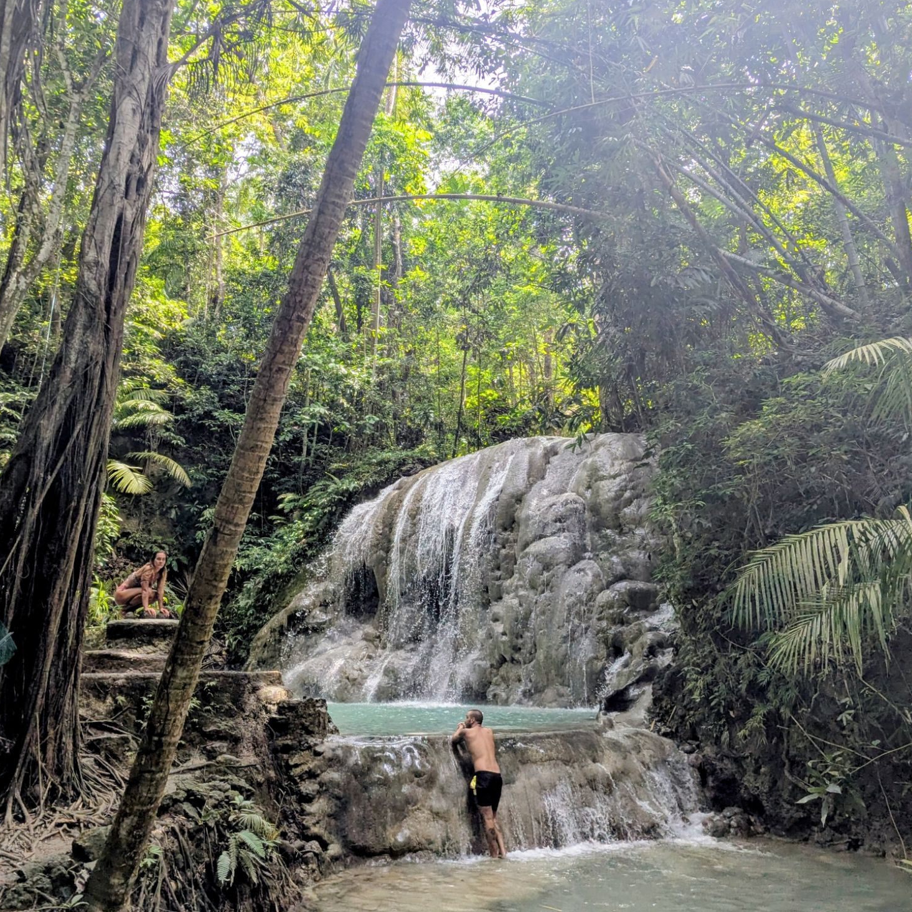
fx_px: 864
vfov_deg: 55.3
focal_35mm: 29
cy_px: 380
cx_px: 453
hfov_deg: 55.6
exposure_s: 1/444
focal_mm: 6.81
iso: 46
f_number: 1.85
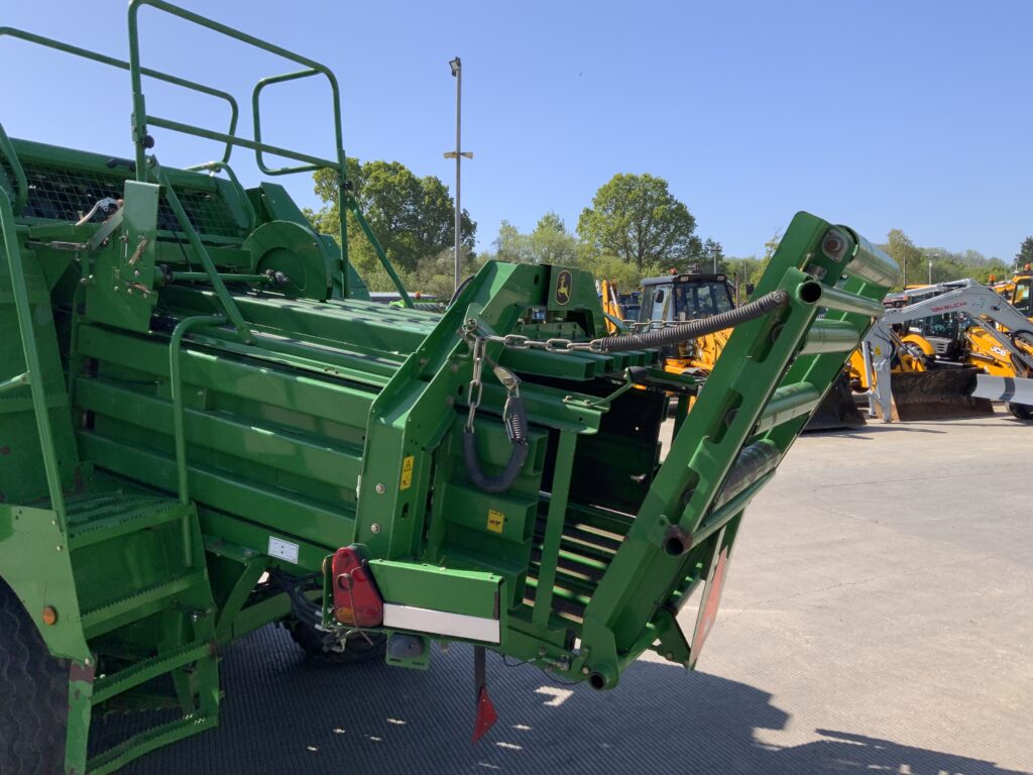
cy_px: 388
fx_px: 865
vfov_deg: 48.2
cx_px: 516
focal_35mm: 29
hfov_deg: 61.7
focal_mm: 3
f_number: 1.8
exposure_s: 1/1377
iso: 16
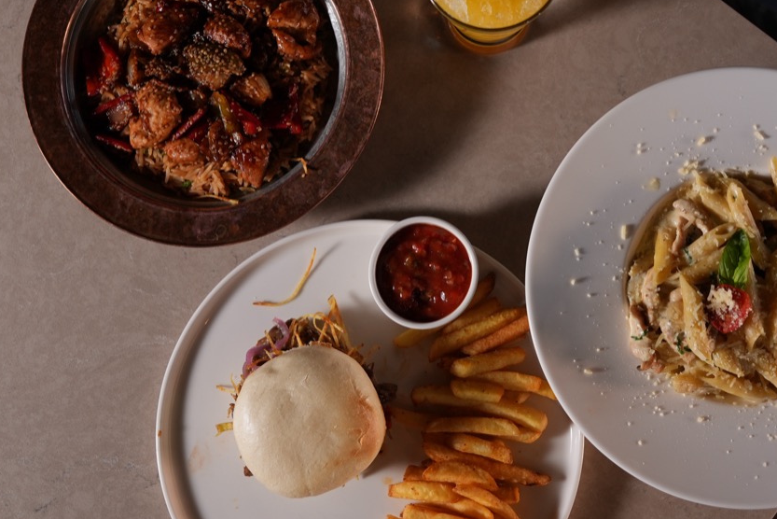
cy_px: 198
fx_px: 1425
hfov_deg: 30.4
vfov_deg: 20.6
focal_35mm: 66
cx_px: 456
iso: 640
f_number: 4
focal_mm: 50
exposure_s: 1/100
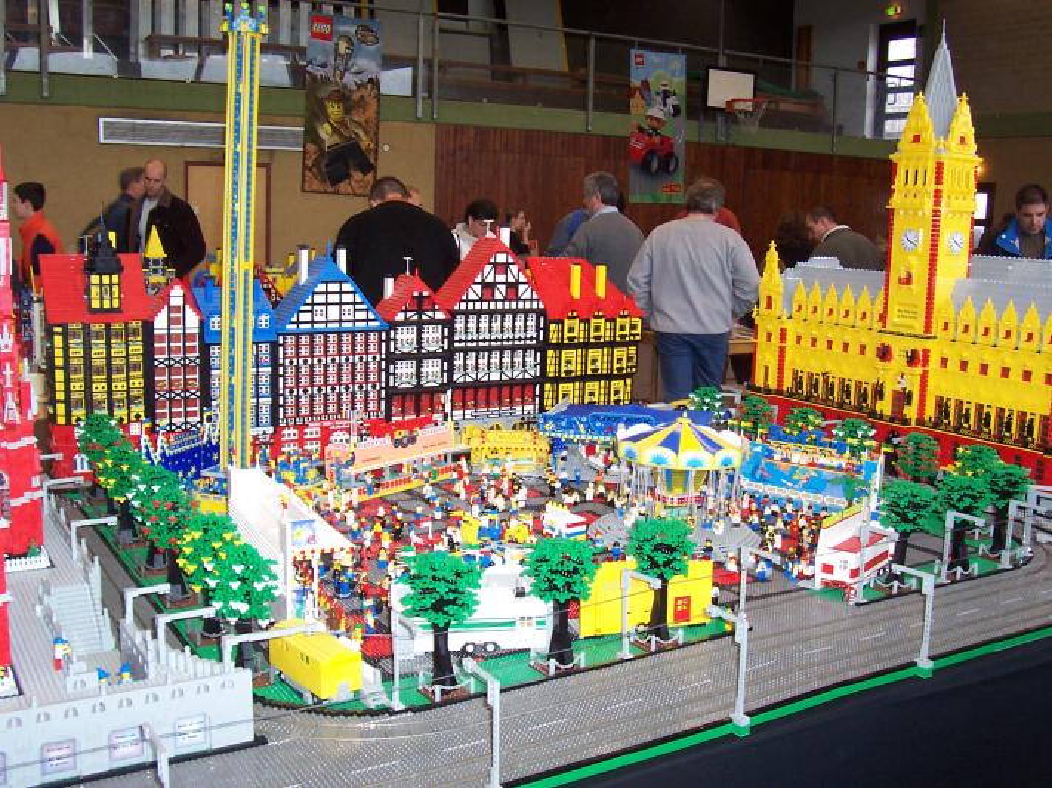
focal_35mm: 37
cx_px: 526
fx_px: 1124
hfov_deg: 50.1
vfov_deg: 38.7
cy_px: 394
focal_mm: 5.6
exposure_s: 1/60
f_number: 2.8
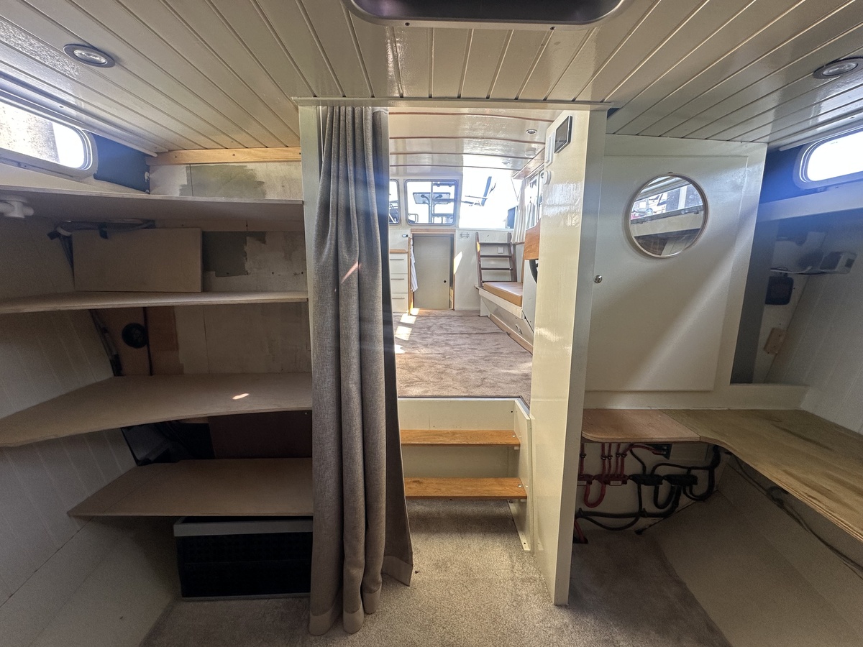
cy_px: 324
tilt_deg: -10.3
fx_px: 349
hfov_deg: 102.1
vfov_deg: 85.7
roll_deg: +0.5
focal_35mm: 14
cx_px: 432
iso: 100
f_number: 2.2
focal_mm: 2.22
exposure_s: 1/99
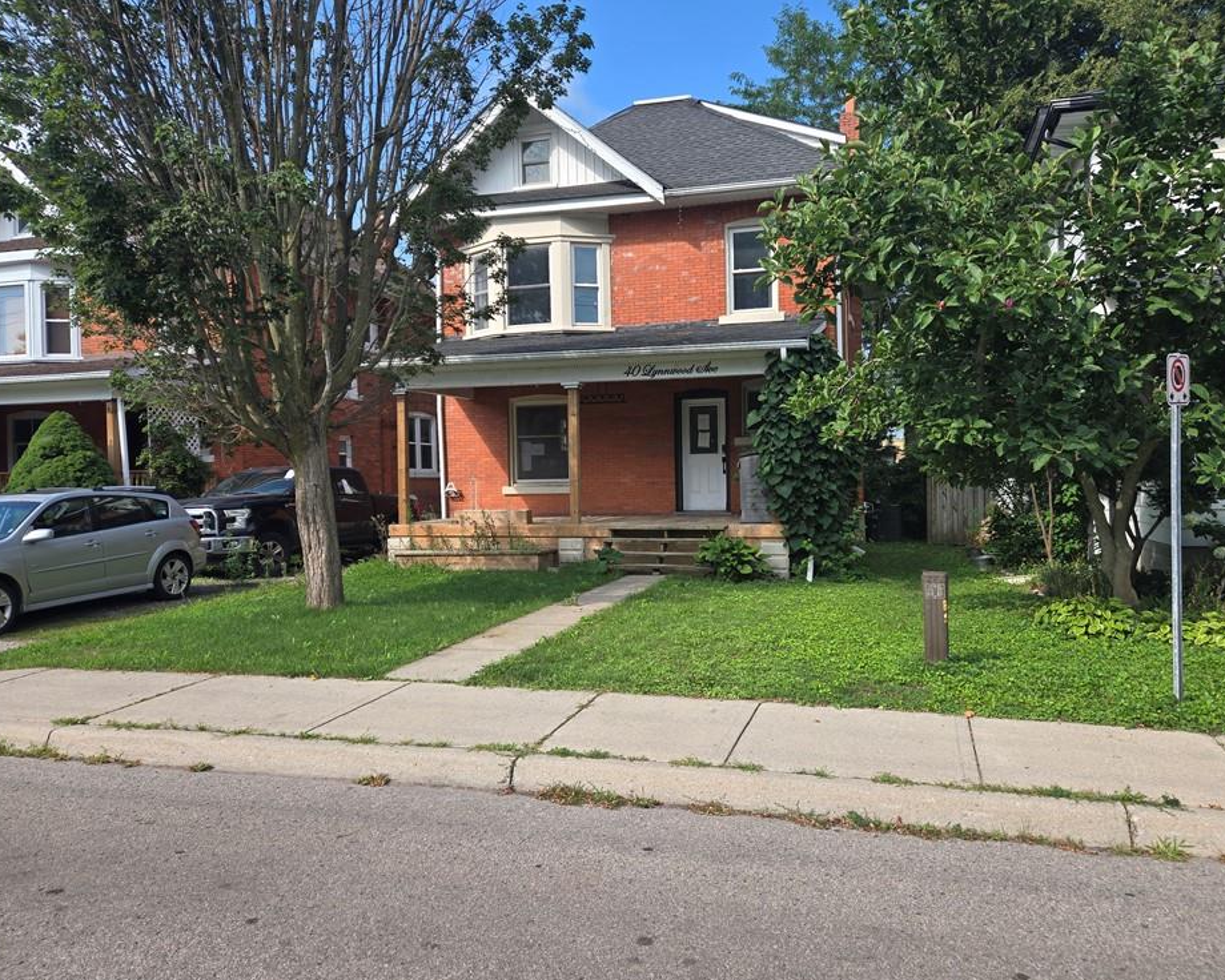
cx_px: 667
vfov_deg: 56.8
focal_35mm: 25
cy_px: 489
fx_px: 906
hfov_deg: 68.0
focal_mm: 5.4
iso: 25
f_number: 1.8
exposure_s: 1/1123
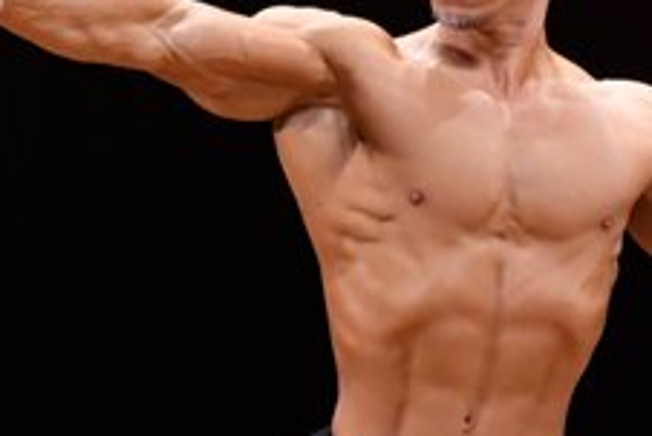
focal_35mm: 1028
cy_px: 300
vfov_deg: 1.3
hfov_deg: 2.0
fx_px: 18629
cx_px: 374
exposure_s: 1/400
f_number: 5.6
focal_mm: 200
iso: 4000
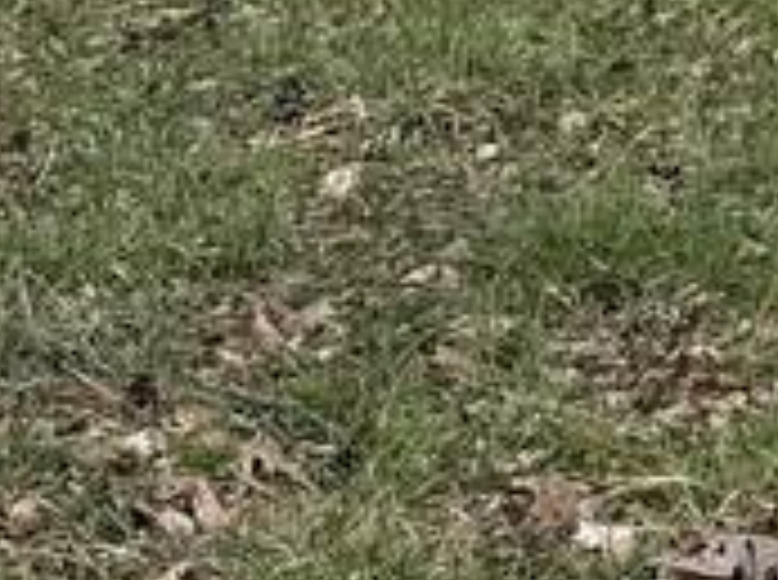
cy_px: -625
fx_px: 3992
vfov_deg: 7.9
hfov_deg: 9.9
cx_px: 1835
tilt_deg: -1.9
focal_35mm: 178
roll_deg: -0.9
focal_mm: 6.76
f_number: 1.78
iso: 80
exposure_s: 1/2445
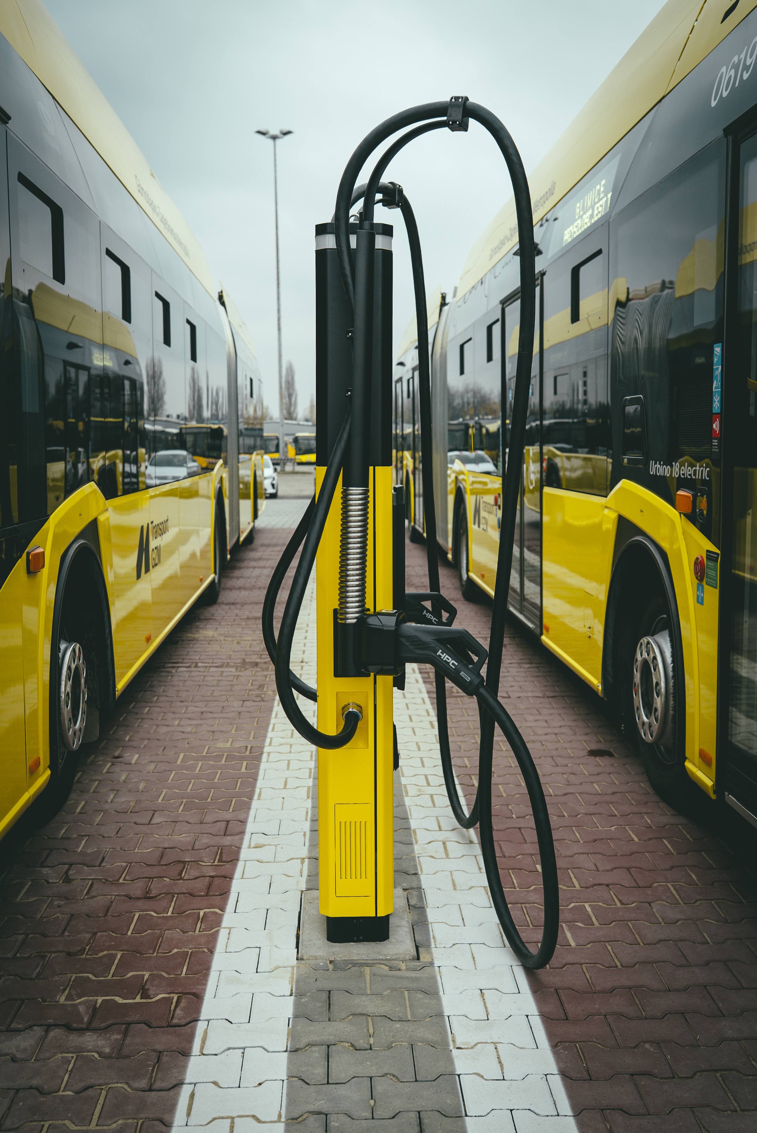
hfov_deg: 37.9
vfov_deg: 54.4
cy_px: 566
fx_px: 1103
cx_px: 378
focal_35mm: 35
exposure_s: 1/250
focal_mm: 35
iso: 320
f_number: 4
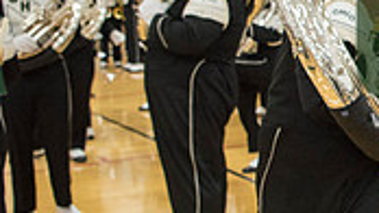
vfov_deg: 14.3
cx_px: 521
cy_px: 42
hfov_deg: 22.1
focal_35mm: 84
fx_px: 844
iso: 2000
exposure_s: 1/320
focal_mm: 24
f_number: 3.2
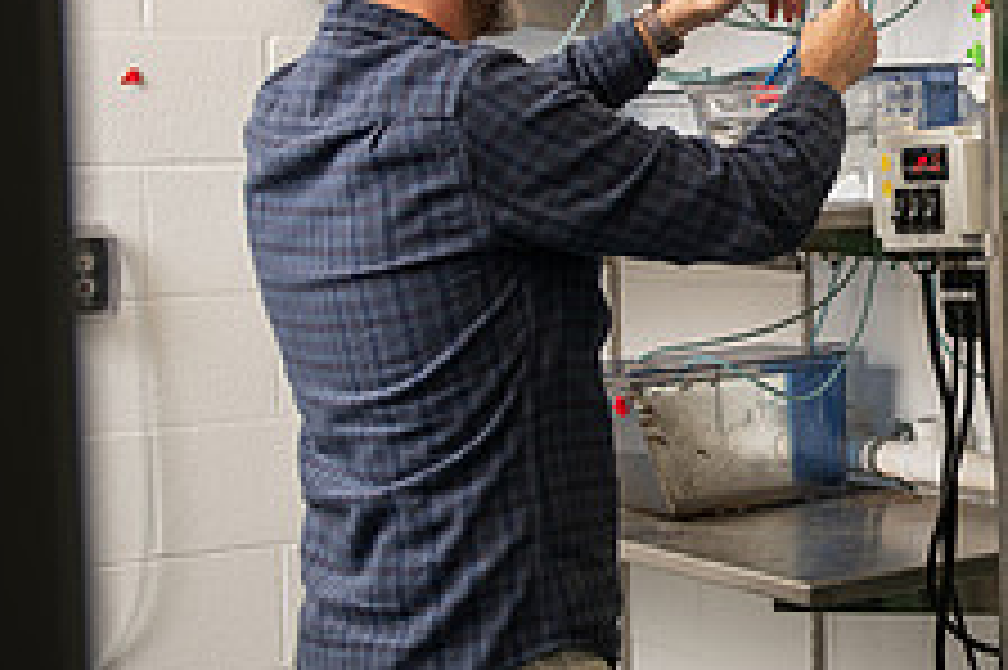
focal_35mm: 83
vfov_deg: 16.4
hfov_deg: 23.6
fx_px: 2322
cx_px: 963
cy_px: 191
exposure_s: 1/125
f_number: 3.2
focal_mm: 32
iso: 160
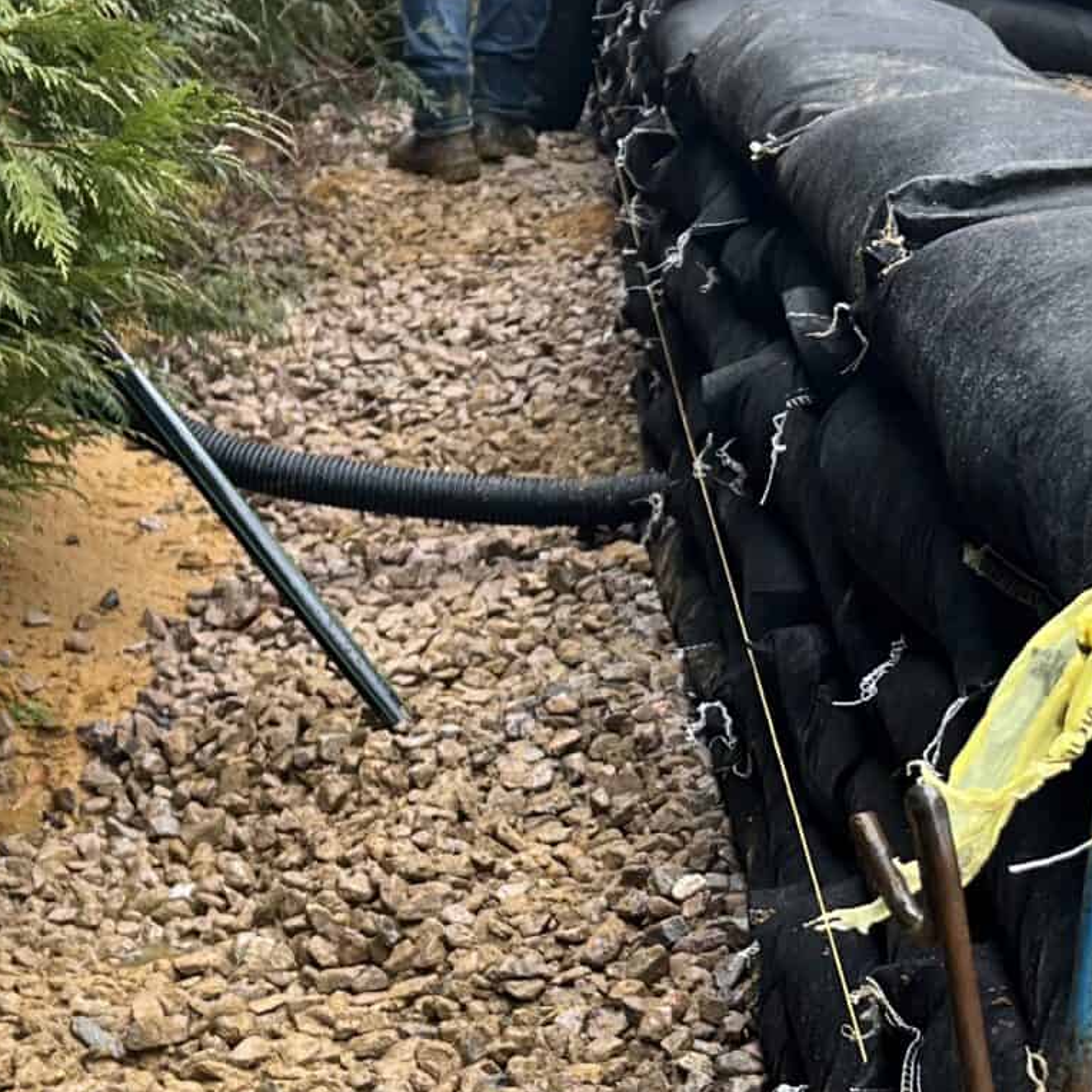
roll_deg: -3.0
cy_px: 742
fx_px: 2748
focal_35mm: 77
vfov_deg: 22.4
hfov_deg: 22.2
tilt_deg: -18.6
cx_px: 832
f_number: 1.5
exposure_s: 1/121
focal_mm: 5.7
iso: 125
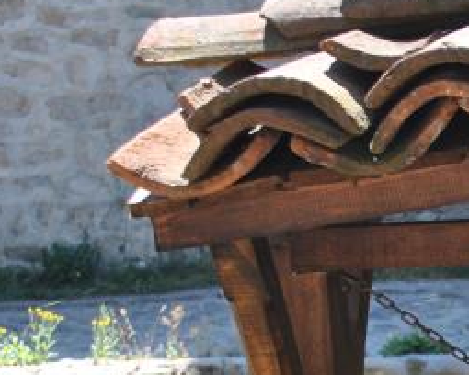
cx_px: 850
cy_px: 411
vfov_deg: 9.2
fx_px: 2304
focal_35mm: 166
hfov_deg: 10.9
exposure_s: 1/125
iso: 125
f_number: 5.6
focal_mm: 30
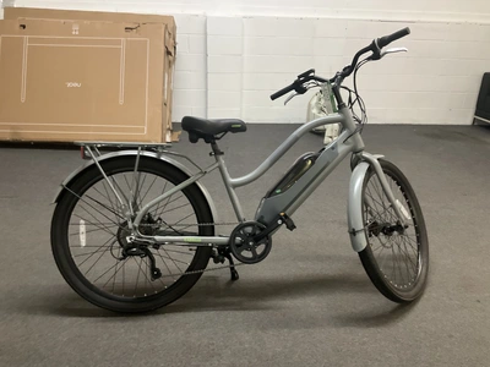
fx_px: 411
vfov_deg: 48.2
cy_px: 184
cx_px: 245
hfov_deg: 61.7
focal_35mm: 29
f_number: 1.8
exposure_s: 1/40
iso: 200
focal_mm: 3
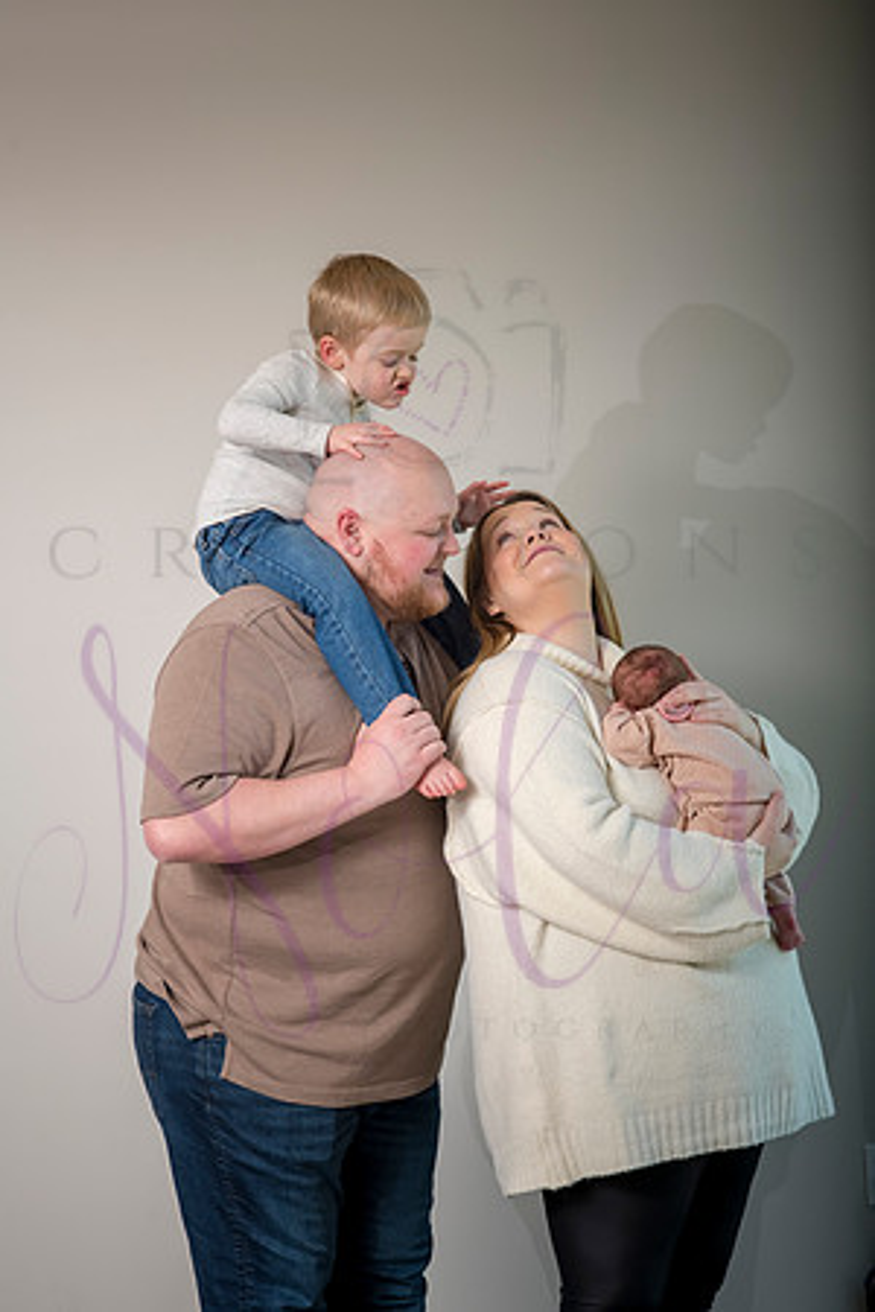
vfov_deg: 23.9
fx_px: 3099
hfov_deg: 16.1
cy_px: 656
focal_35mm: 85
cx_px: 438
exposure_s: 1/250
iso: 500
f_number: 8
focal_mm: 85
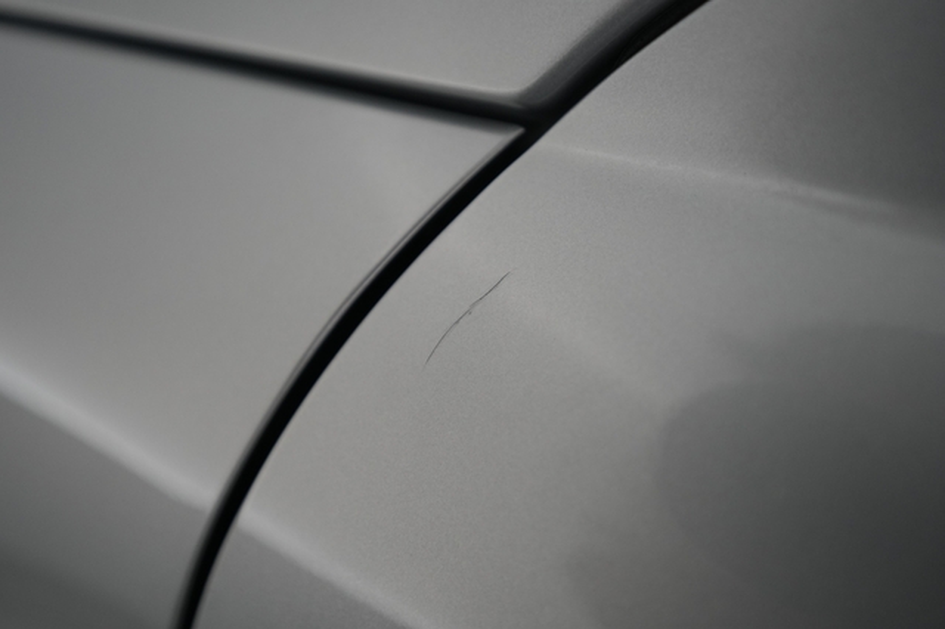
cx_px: 472
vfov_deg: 46.4
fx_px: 735
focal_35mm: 28
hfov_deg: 65.5
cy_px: 314
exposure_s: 1/160
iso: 1600
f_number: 2.8
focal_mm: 28
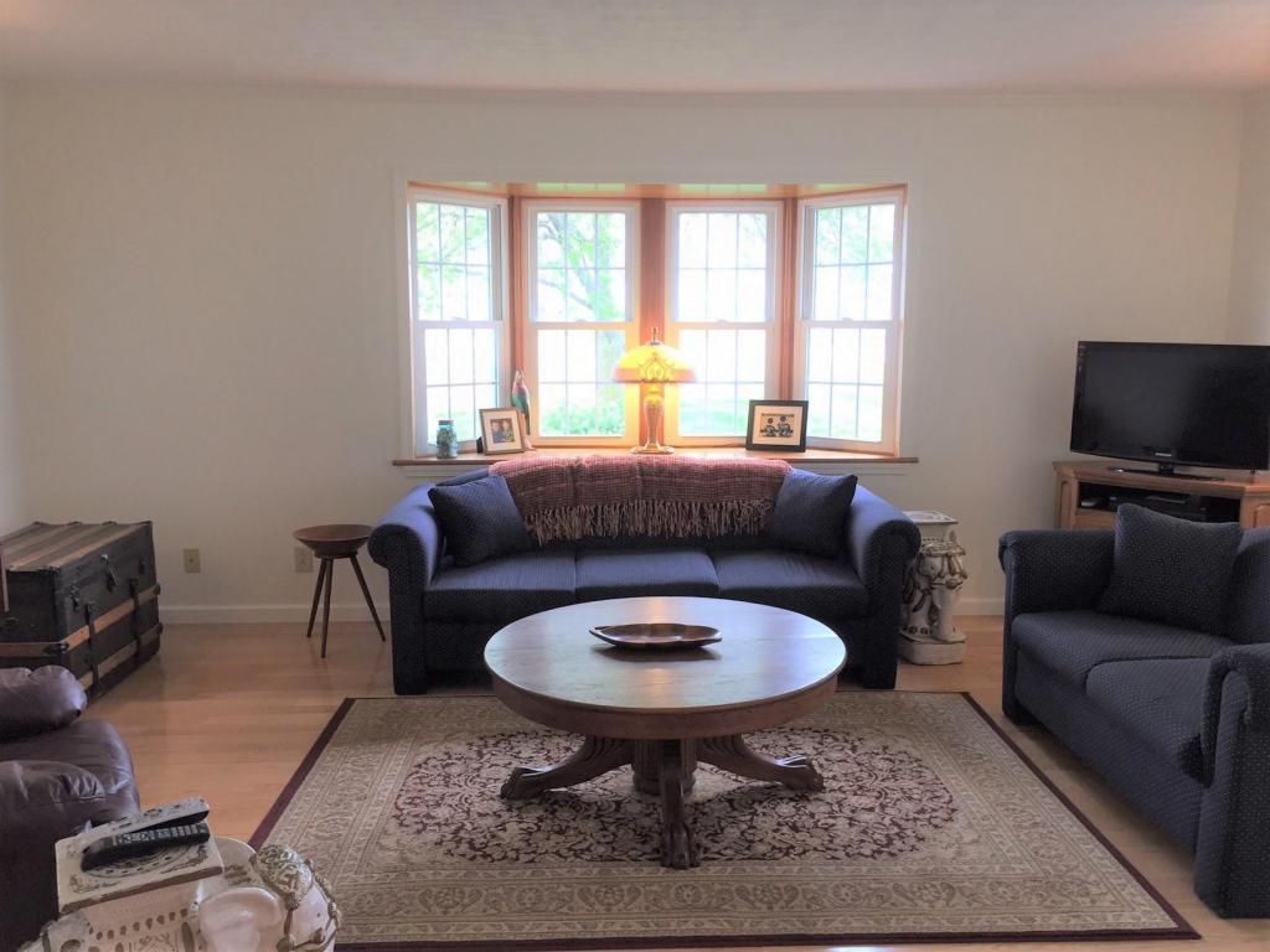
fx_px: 1064
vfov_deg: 48.2
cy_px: 476
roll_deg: +0.8
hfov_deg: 61.7
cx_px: 635
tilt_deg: -9.8
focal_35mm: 29
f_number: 2.2
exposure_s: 1/40
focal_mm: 4.15
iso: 32
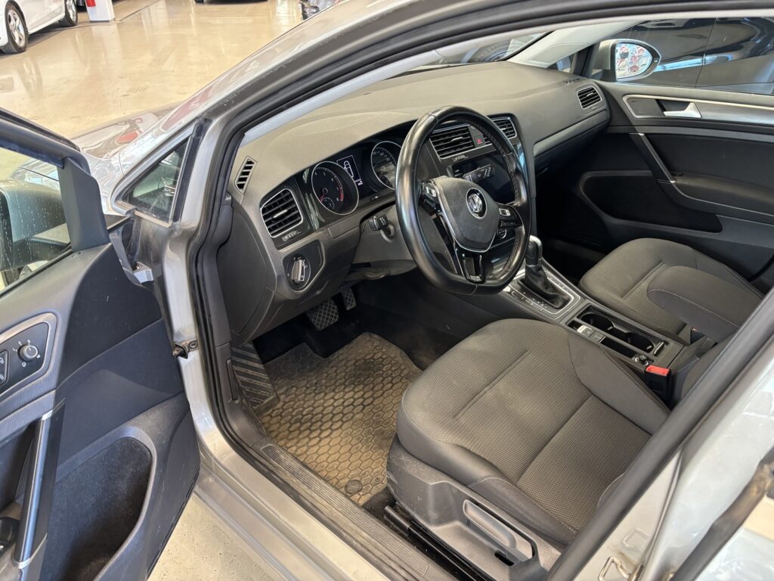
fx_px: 581
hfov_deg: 67.3
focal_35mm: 26
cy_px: 290
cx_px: 387
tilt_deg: -31.7
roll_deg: -0.1
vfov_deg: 53.1
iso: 250
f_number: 1.6
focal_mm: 5.96
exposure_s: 1/50
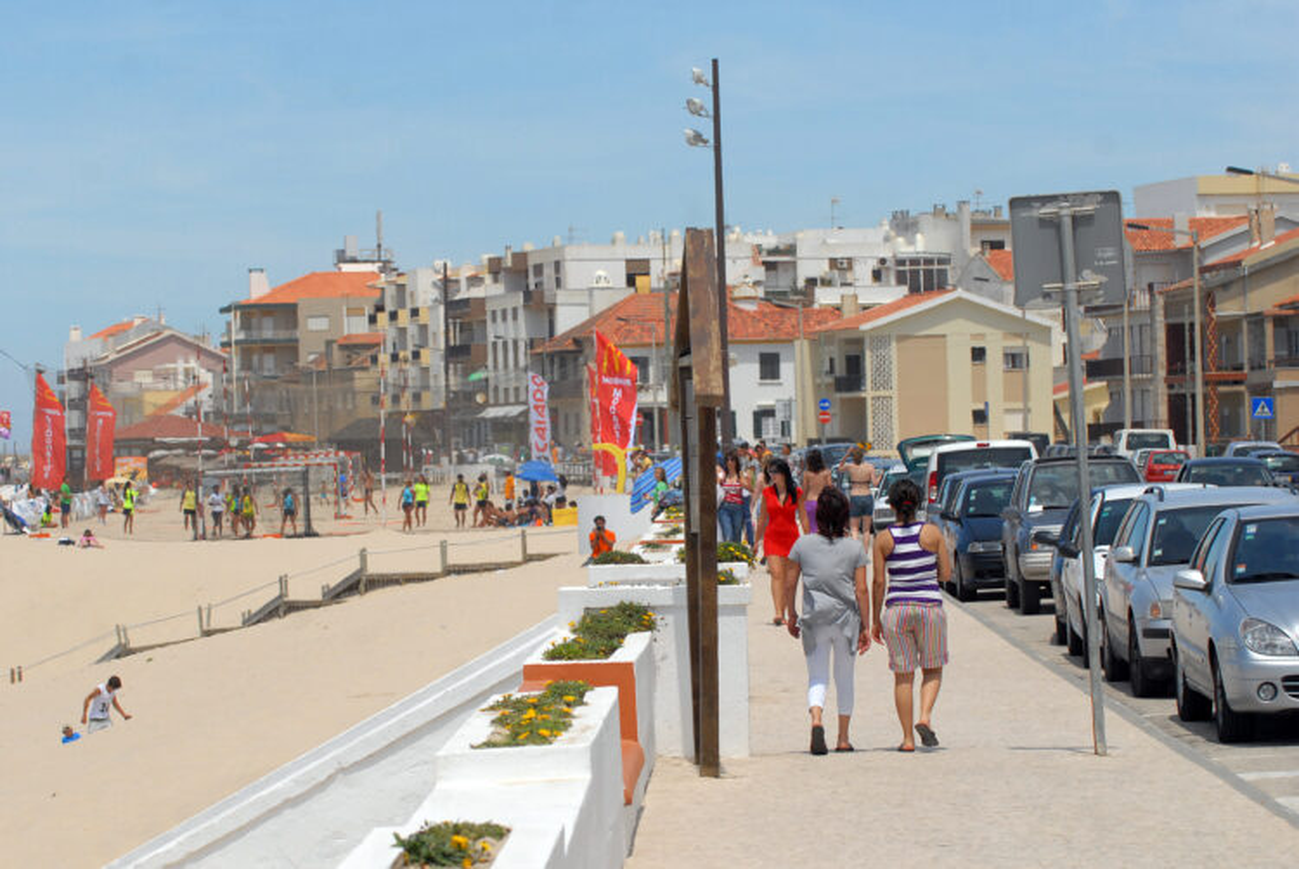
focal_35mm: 142
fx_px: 5148
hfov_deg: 14.4
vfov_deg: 9.7
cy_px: 434
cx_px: 650
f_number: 6.3
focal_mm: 95
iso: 400
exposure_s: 1/1600
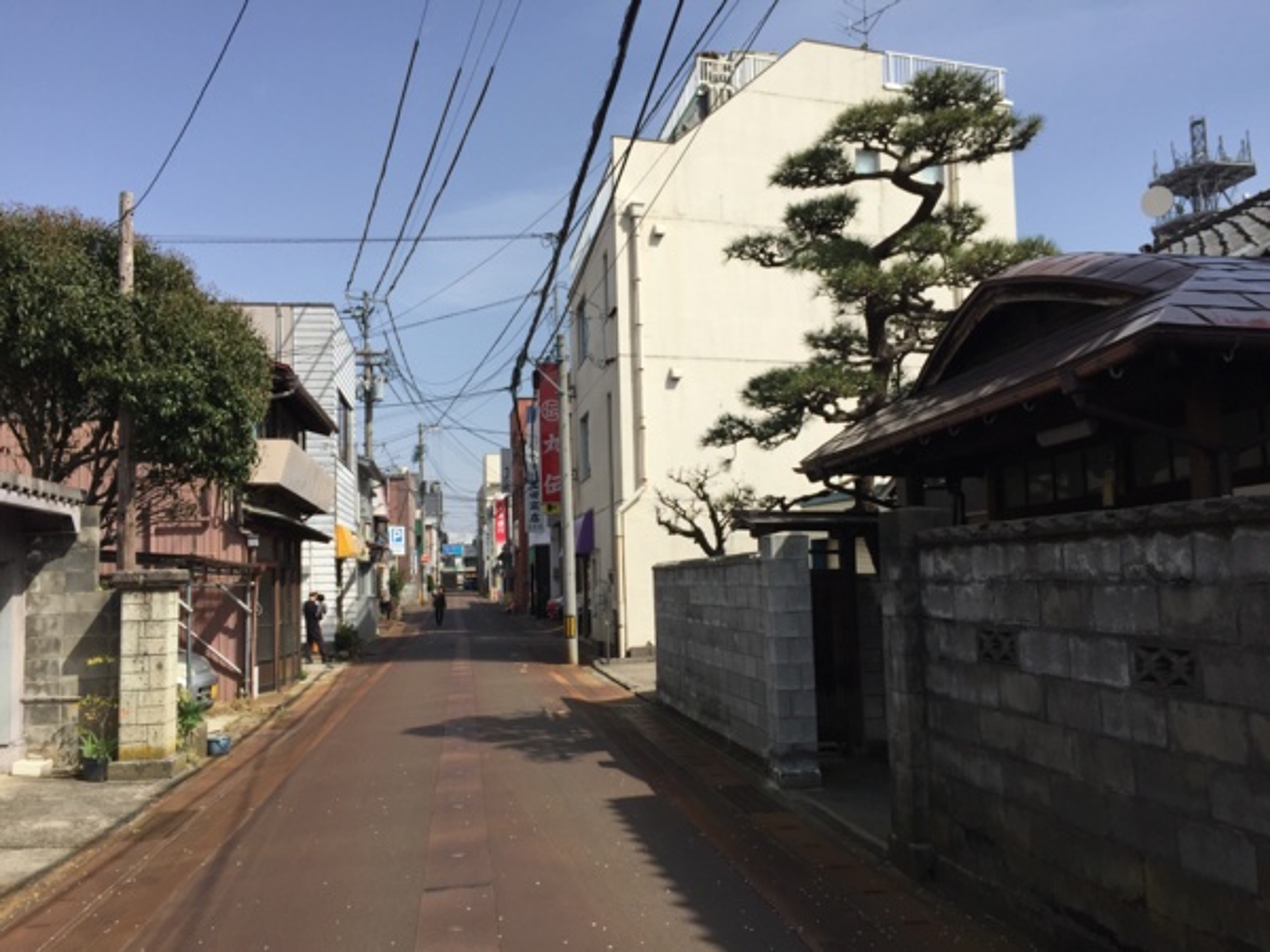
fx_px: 1064
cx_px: 635
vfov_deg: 48.2
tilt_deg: +3.9
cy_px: 476
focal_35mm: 29
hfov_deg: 61.7
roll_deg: +1.6
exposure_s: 1/2639
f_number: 2.2
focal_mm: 4.15
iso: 32
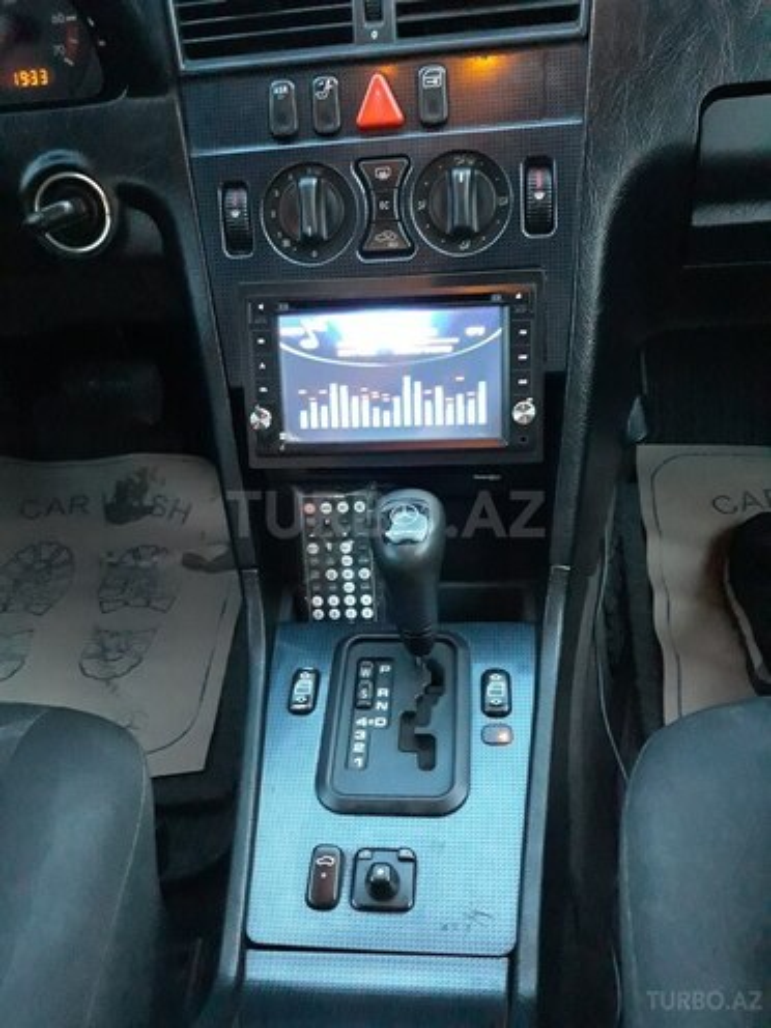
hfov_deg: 51.4
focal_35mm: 27
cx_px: 386
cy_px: 514
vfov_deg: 65.3
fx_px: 802
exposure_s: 1/10
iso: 800
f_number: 1.7
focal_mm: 3.71
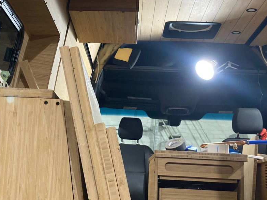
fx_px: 524
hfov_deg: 28.5
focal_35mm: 68
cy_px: 78
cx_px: 110
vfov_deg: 21.6
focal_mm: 6
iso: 640
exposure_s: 1/40
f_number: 2
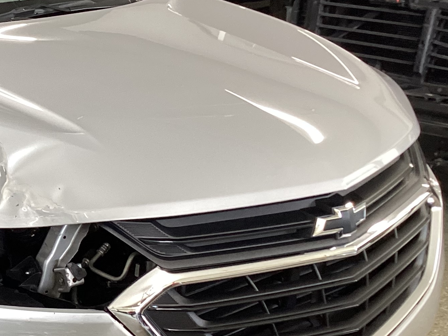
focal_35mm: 76
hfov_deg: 23.8
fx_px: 984
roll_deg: -0.2
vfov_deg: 19.3
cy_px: 219
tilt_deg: -21.3
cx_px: -61
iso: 125
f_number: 2.4
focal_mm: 3.3
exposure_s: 1/60
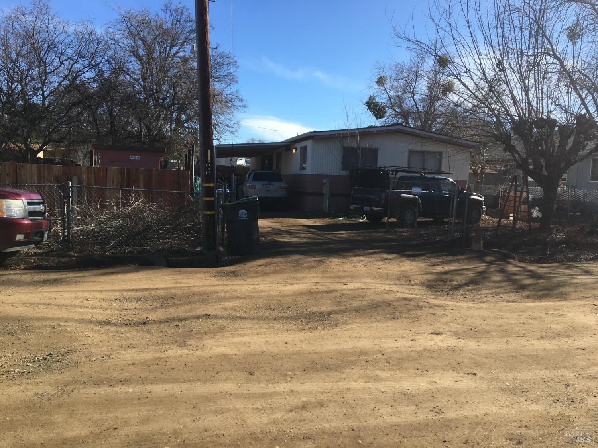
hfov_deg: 61.7
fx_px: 501
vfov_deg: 48.2
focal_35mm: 29
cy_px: 224
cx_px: 299
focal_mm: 4.15
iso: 25
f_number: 2.2
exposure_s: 1/1326
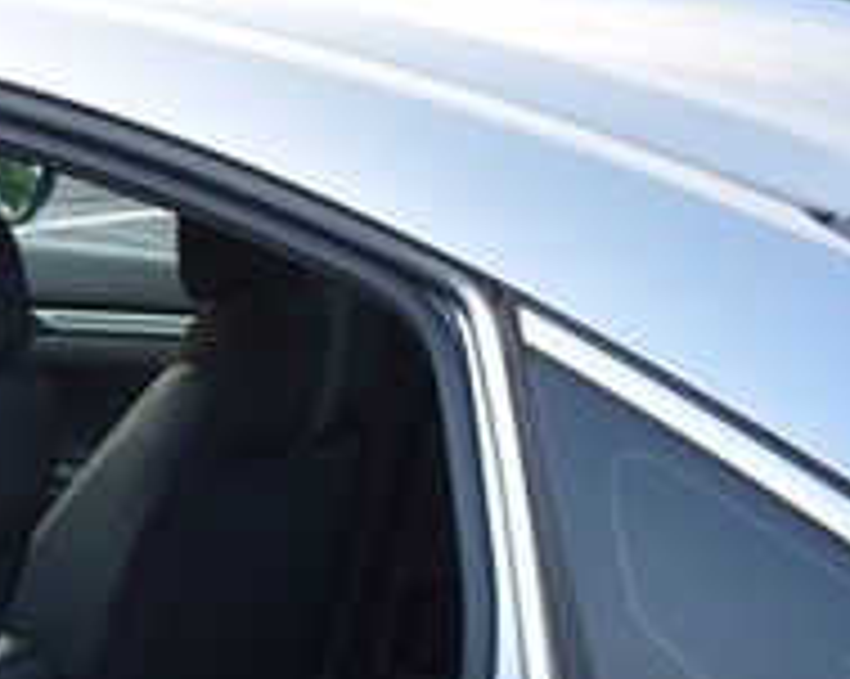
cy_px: 771
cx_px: -432
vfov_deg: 17.2
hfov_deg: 19.4
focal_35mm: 86
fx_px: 2162
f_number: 3.5
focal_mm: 18
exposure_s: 1/250
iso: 640
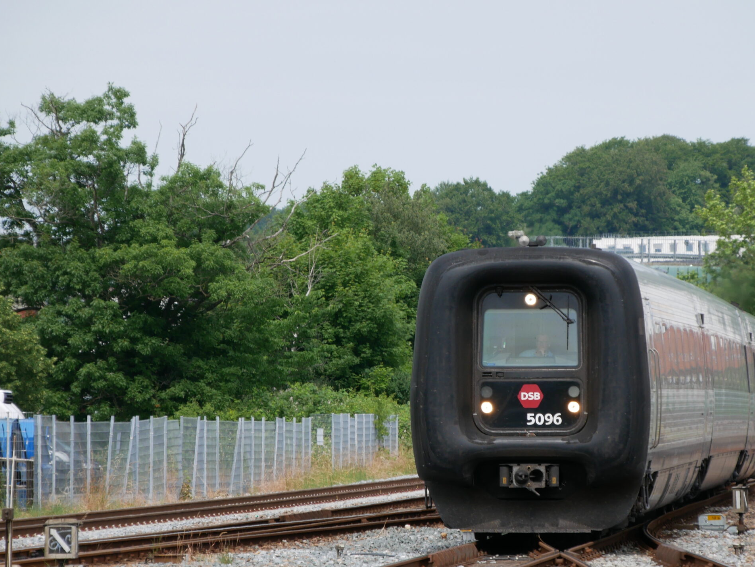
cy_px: 328
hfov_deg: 7.4
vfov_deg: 5.5
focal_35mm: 269
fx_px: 5870
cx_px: 420
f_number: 5.8
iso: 200
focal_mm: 100
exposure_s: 1/640
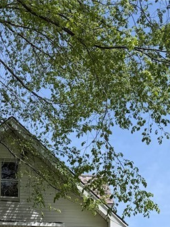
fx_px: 479
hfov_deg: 20.0
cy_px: 344
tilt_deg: +1.4
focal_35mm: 73
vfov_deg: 22.0
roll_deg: +0.3
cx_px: 45
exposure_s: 1/3425
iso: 80
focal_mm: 6.76
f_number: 1.78
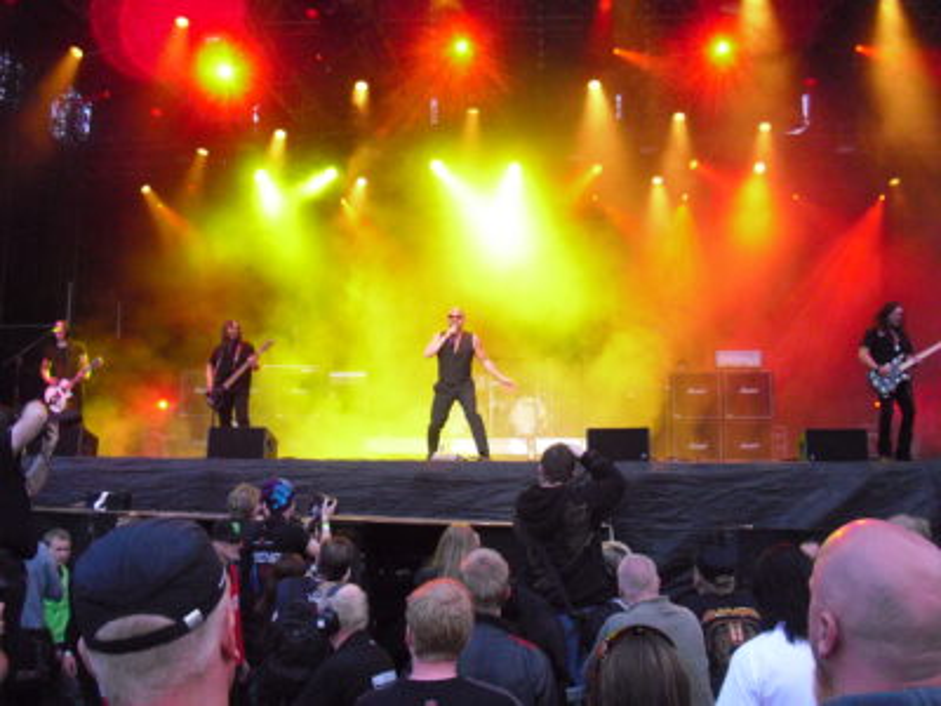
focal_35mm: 38
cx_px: 470
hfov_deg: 49.0
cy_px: 353
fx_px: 1033
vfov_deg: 37.7
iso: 400
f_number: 2.8
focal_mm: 6.2
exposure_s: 1/80
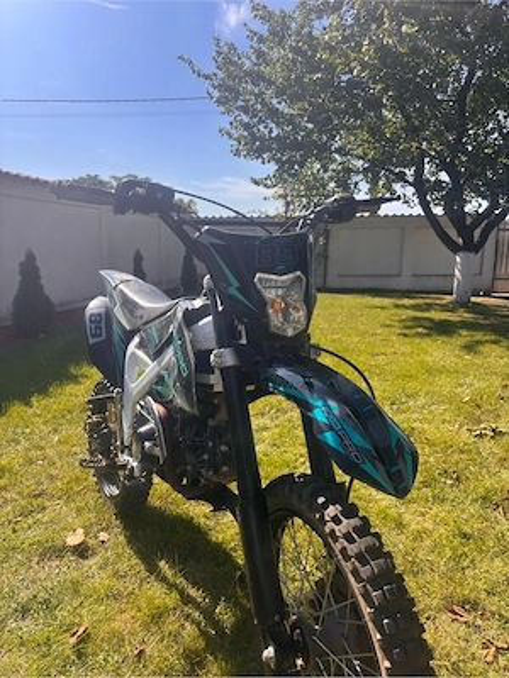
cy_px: 339
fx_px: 510
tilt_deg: -12.1
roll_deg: -0.1
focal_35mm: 26
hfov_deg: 53.1
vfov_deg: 67.3
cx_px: 254
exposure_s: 1/2024
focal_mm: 5.96
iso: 50
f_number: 1.6
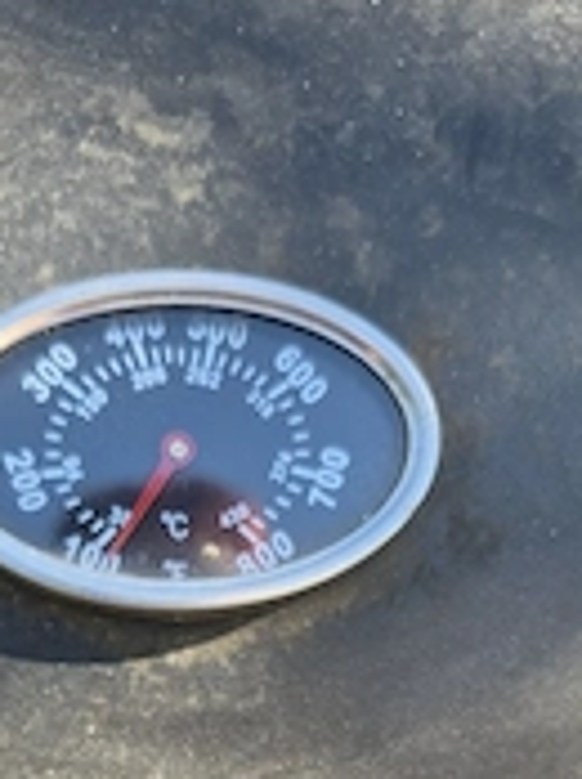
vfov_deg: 32.9
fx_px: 1191
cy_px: 801
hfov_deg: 27.4
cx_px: 224
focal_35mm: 53
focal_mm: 5.4
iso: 25
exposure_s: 1/270
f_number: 1.8
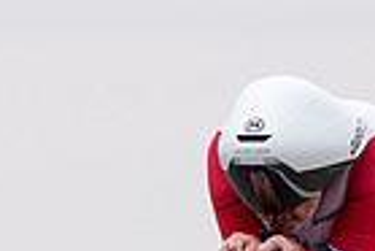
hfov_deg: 1.3
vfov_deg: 0.8
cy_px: 491
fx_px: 17111
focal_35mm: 1641
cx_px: 404
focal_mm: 159
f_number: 3.5
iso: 100
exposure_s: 1/800
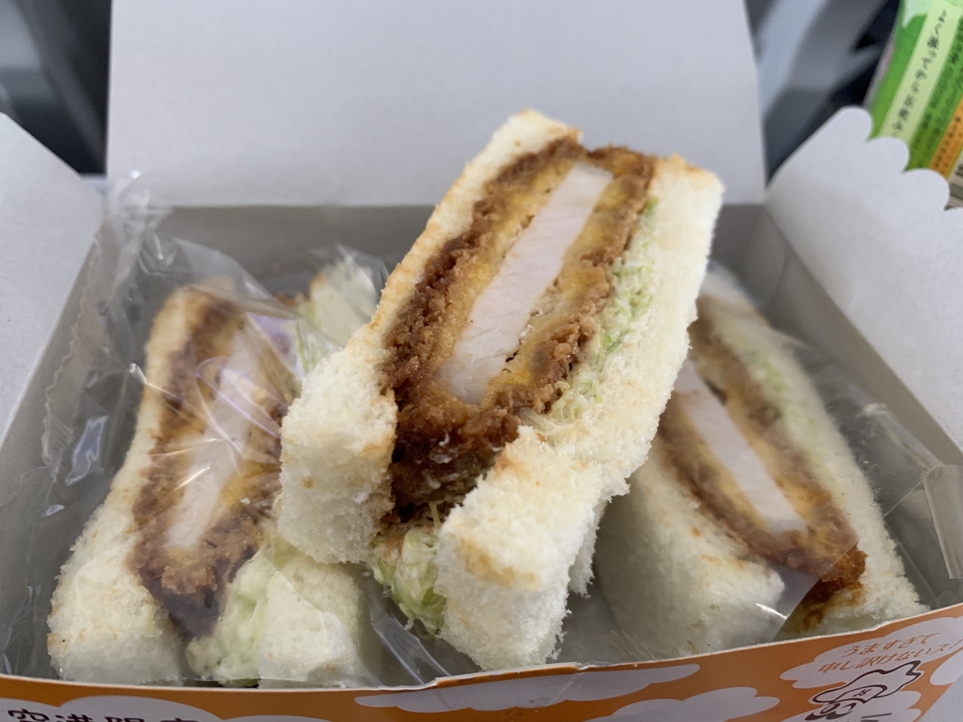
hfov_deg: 67.3
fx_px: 723
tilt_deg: -37.5
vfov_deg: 53.1
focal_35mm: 26
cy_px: 361
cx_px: 482
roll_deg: -2.9
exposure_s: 1/56
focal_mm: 4.25
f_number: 1.8
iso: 100
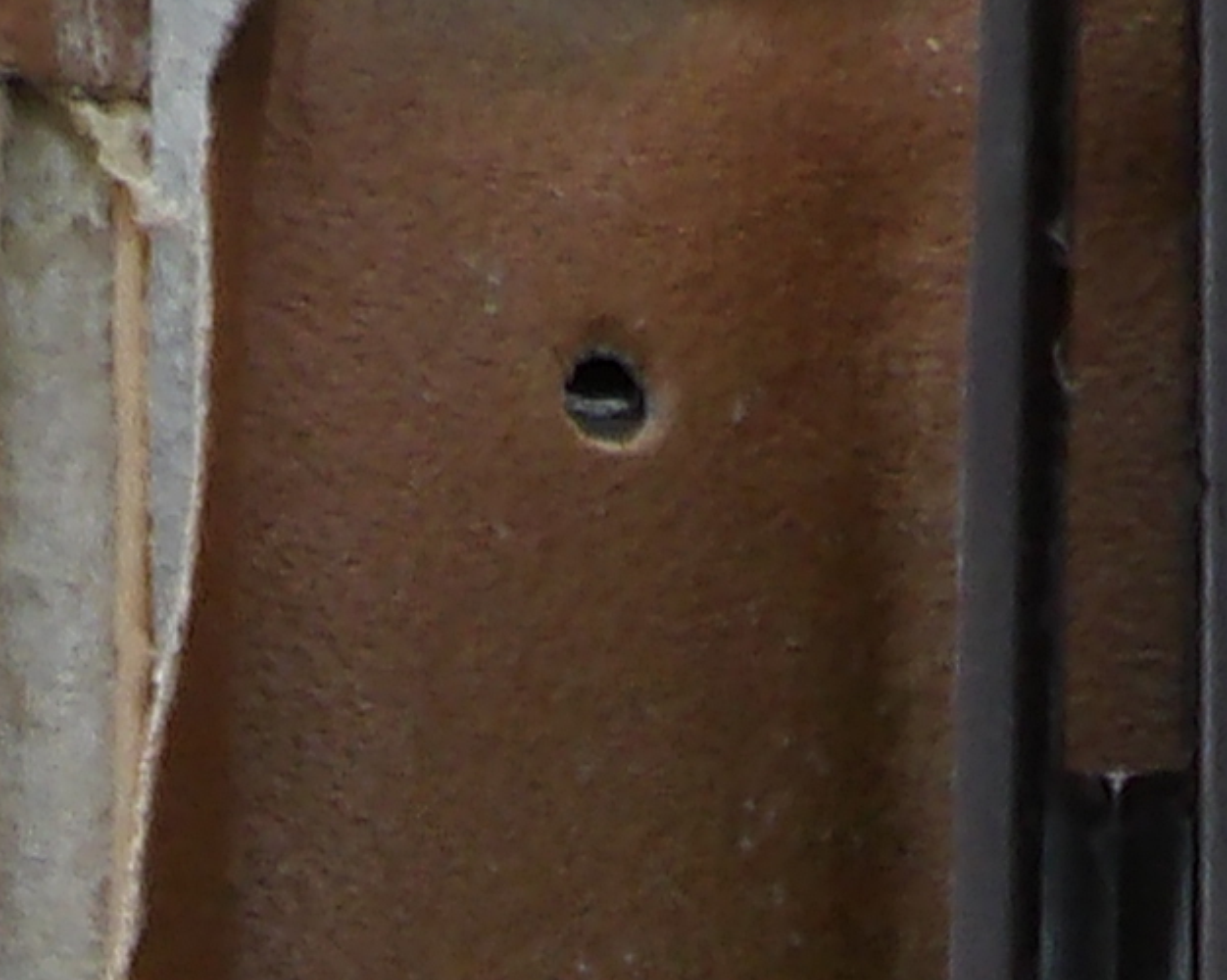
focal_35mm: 275
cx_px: 425
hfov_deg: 7.0
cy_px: 2922
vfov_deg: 5.3
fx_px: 9980
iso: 146
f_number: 4.5
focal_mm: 6.2
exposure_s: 1/30
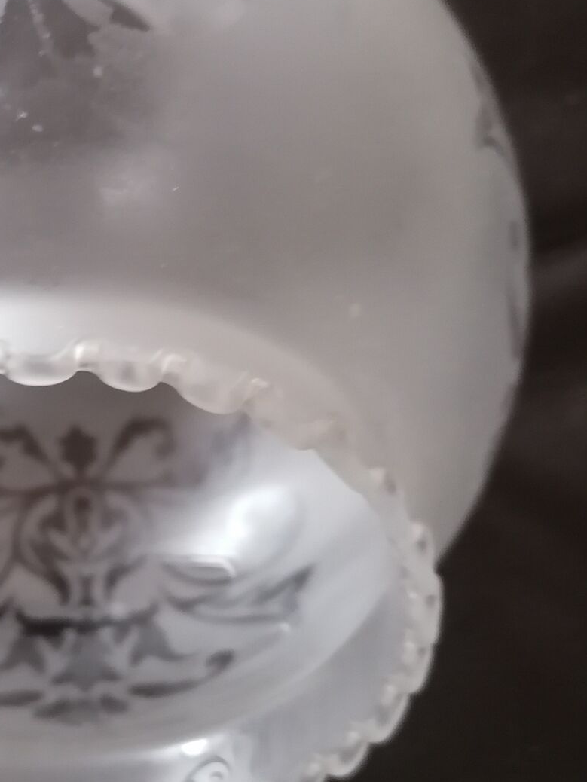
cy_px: 429
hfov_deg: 27.1
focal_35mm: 52
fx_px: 1175
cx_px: 65
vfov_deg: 36.8
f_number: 1.8
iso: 500
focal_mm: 4.75
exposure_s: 1/20
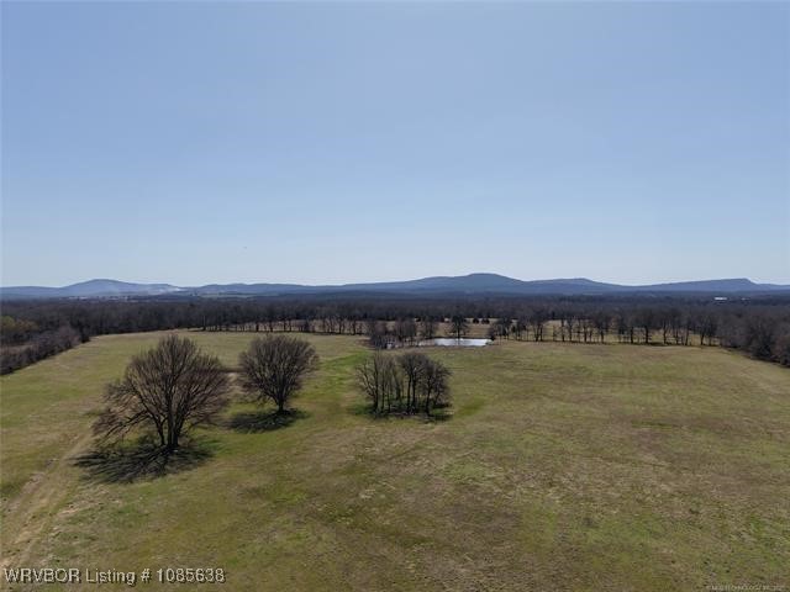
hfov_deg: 71.6
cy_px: 296
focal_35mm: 24
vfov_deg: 56.8
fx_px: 548
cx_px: 395
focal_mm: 8.67
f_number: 1.8
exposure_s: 1/5000
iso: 140
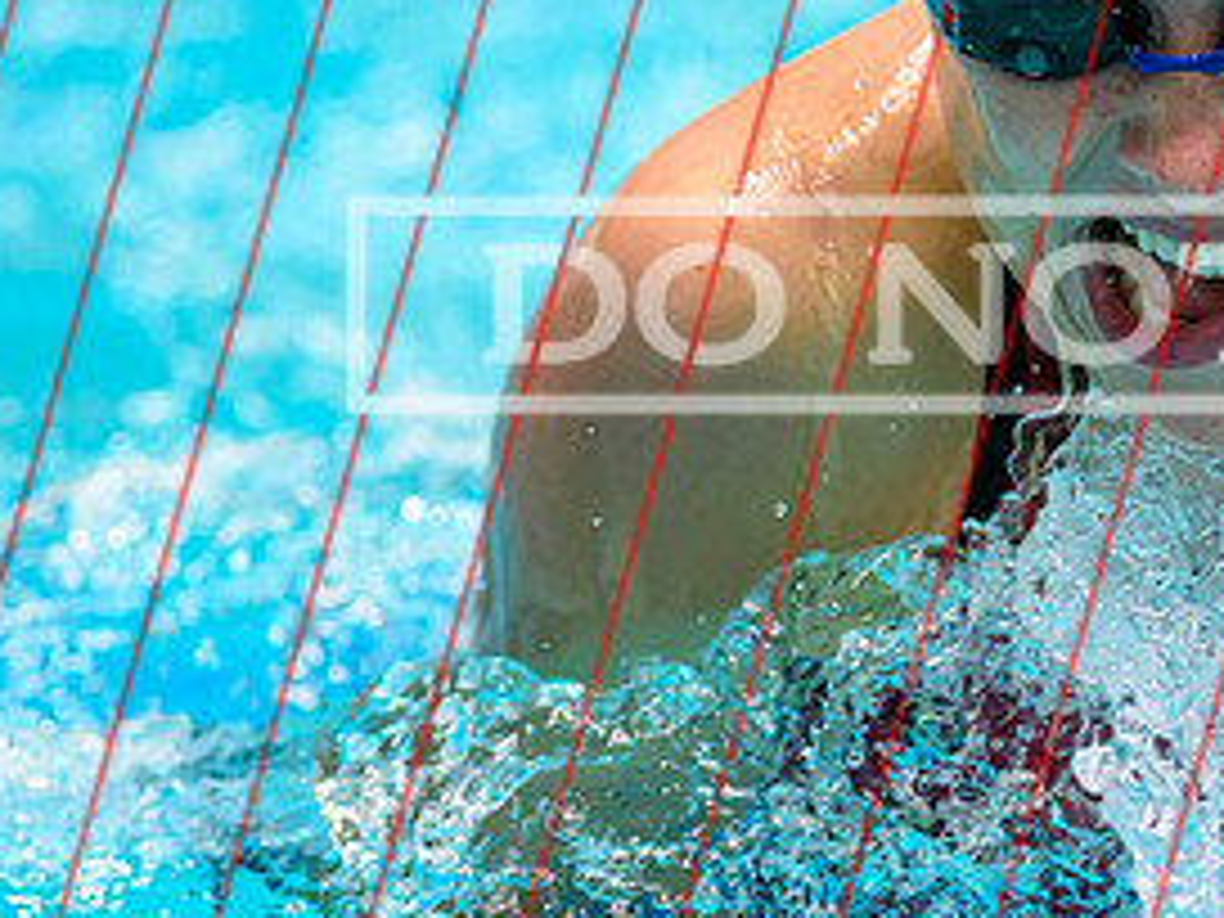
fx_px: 28181
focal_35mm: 797
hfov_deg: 2.5
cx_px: 1026
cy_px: 462
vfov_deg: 1.9
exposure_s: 1/1000
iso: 2000
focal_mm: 300
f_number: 2.8
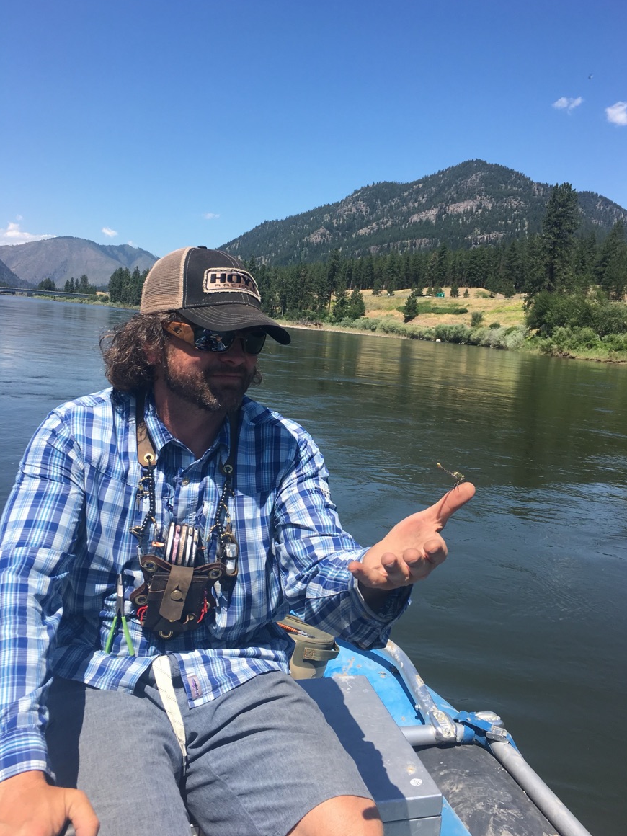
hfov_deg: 46.8
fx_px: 725
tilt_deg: -5.9
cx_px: 319
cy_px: 404
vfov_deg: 60.0
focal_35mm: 30
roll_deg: -4.4
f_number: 2.2
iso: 25
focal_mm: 4.15
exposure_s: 1/1166
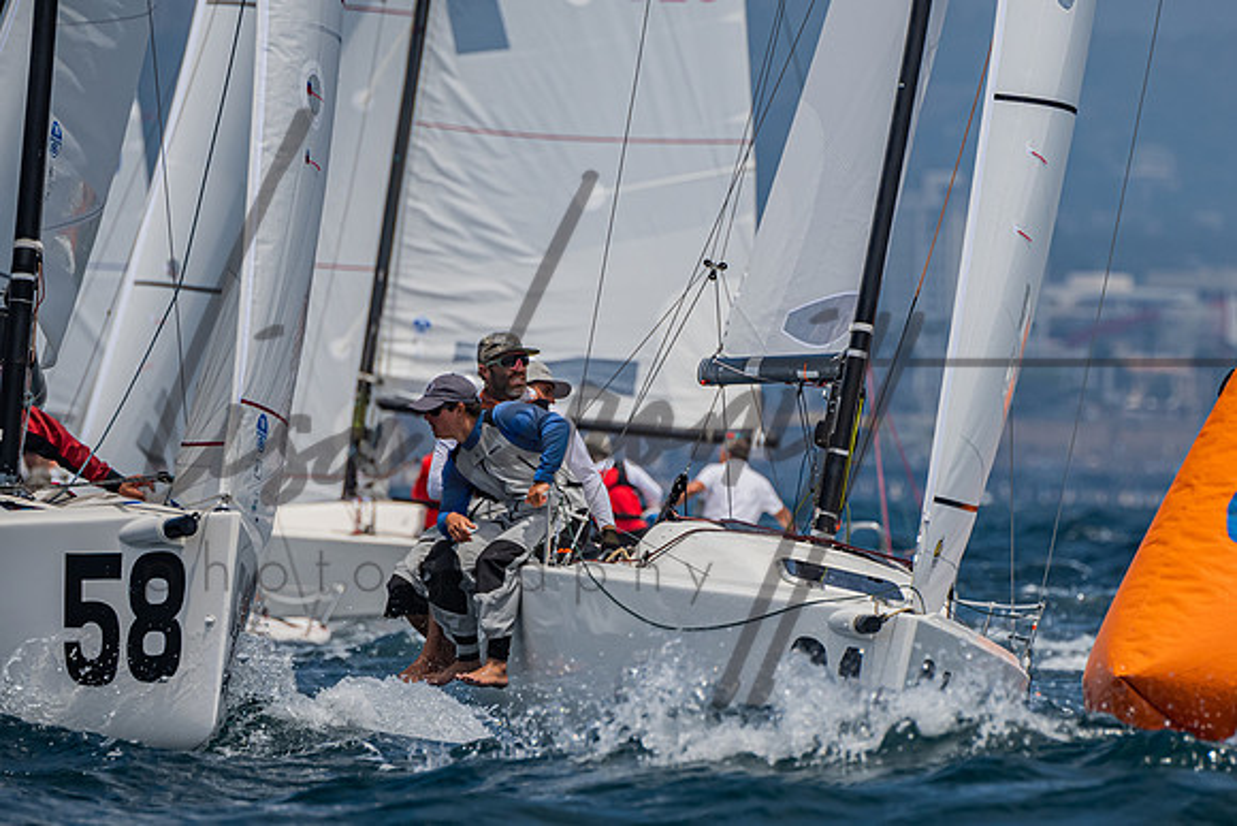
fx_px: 20415
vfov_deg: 2.3
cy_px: 420
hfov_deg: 3.5
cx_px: 919
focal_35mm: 594
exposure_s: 1/2500
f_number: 6.3
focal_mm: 370
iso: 400
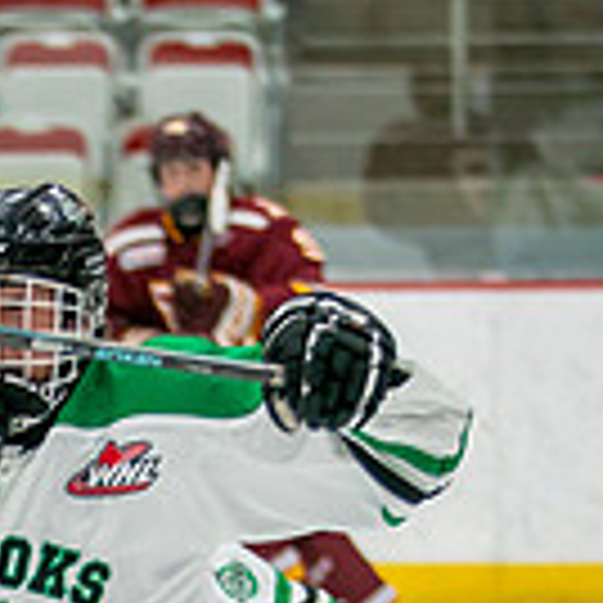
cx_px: 31
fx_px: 8829
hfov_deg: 3.9
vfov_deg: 3.9
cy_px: 883
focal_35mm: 448
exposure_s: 1/640
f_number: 2.8
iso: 1000
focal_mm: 105
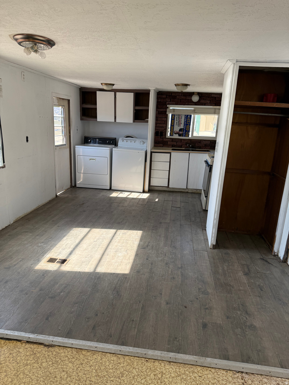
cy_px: 192
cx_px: 144
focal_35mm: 24
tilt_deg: -17.9
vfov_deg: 71.6
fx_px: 267
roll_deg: -2.4
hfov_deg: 56.8
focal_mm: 6.76
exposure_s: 1/356
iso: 100
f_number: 1.78
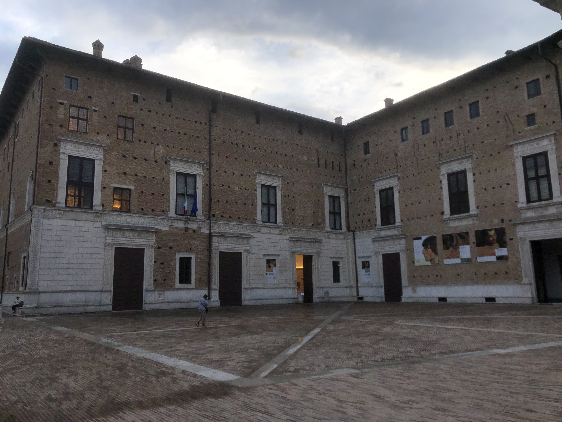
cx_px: 281
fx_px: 455
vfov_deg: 49.7
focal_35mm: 28
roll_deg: +2.2
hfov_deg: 63.4
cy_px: 211
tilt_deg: +9.8
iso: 20
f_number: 1.8
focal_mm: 4
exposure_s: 1/787
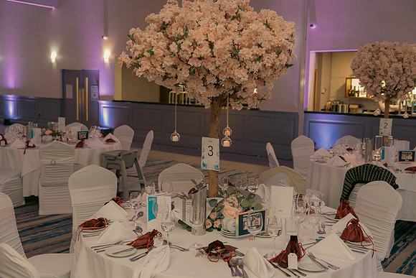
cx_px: 208
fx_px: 462
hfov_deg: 48.4
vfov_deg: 33.4
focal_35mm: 40
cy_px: 139
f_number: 3.5
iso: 2500
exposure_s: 1/160
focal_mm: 40
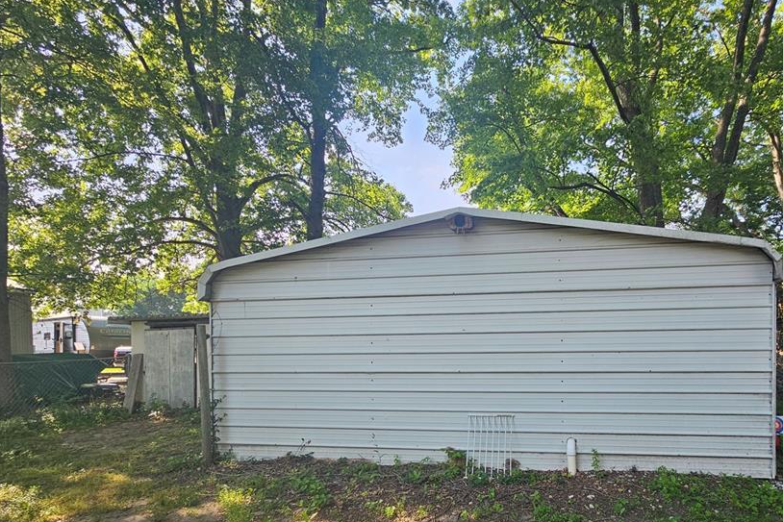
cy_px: 350
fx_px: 370
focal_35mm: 17
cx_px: 475
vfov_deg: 68.4
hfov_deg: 91.9
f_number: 2.2
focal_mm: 2.2
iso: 50
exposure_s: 1/249
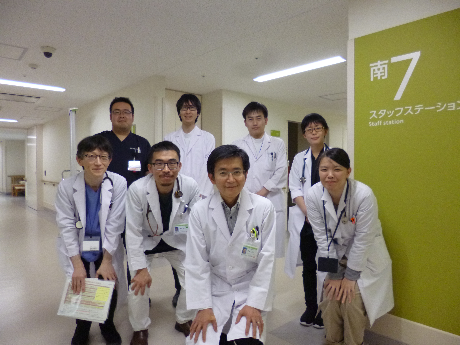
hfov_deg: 71.6
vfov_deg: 56.8
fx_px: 319
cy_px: 172
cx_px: 230
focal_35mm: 24
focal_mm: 4.3
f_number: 2.5
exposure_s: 1/100
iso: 400
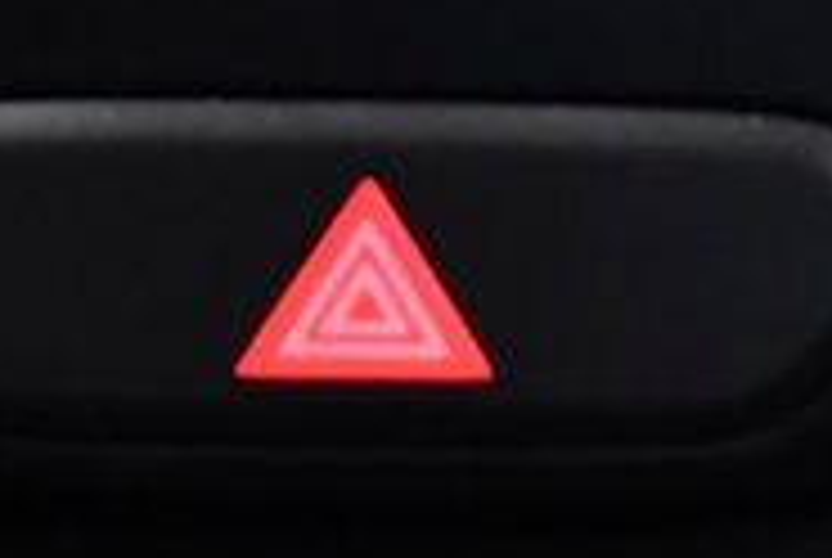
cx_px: 337
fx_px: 8565
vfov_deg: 3.7
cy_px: 1438
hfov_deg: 5.6
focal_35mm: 370
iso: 2500
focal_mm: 45
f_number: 4.5
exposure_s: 1/60
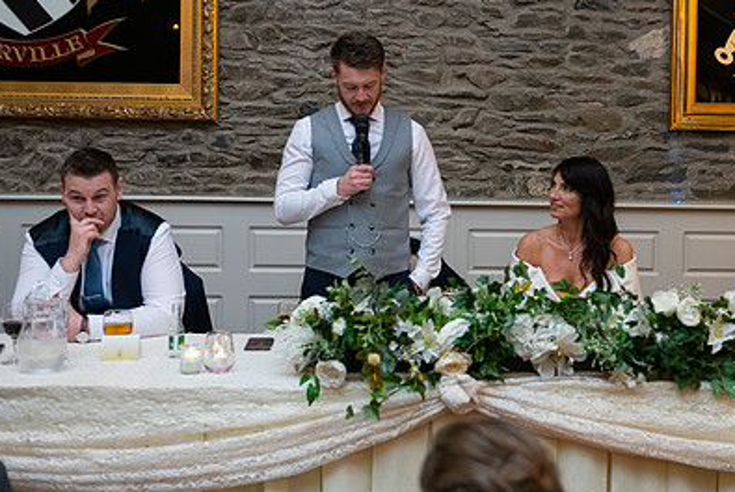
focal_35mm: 66
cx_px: 512
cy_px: 163
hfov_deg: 30.2
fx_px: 1348
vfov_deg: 20.6
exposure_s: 1/160
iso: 800
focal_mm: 45
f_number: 3.5
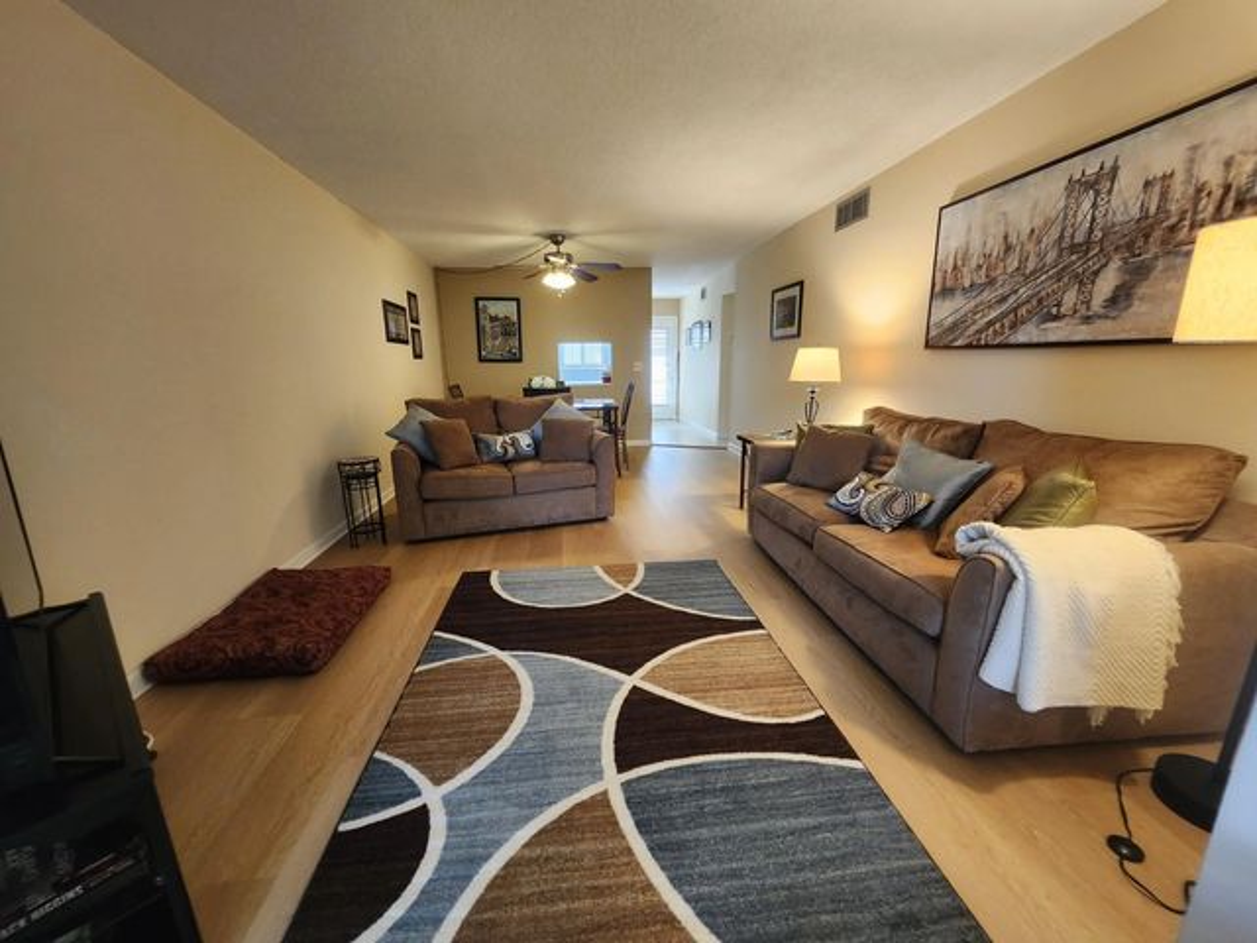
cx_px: 628
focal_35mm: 13
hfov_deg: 106.2
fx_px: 472
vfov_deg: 89.9
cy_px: 472
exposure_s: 1/60
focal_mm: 1.74
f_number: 2.2
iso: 200
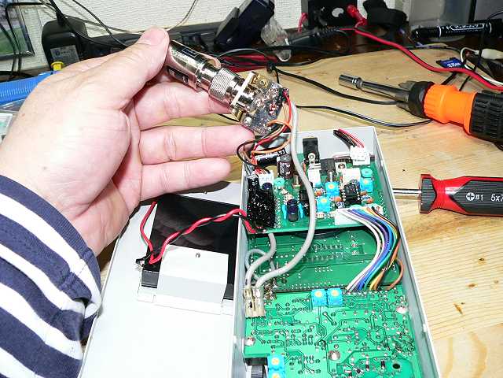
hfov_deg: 51.4
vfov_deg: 39.7
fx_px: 523
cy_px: 189
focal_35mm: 36
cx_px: 252
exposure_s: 1/60
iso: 200
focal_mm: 6
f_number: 2.8
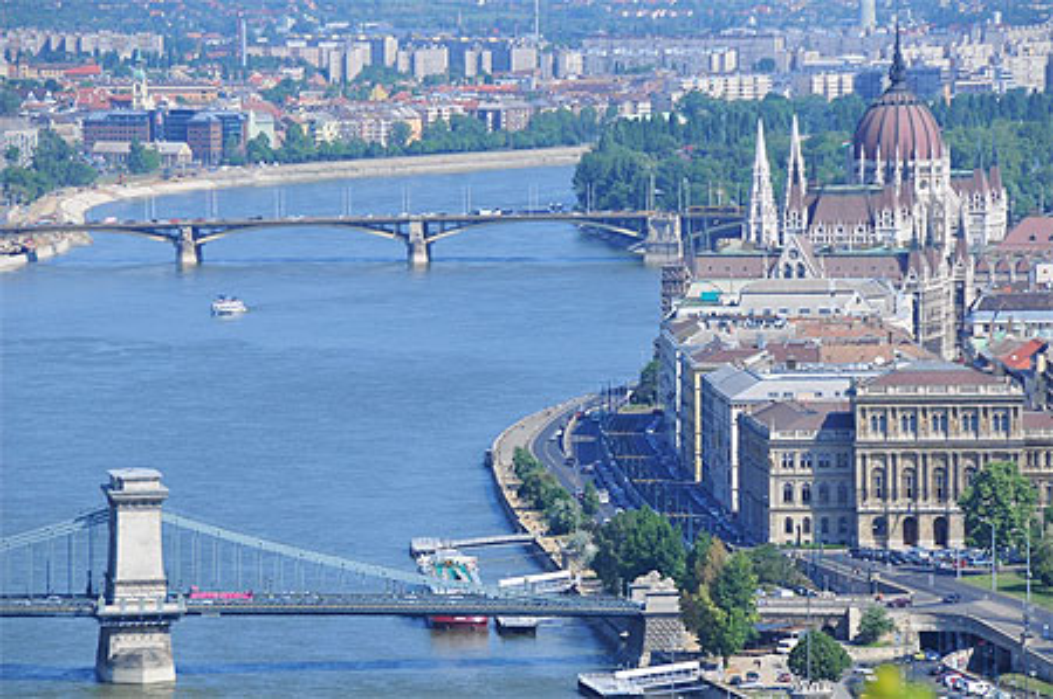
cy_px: 350
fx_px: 8765
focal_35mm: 300
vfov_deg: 4.6
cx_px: 526
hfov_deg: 6.9
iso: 200
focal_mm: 200
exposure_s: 1/350
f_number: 9.5
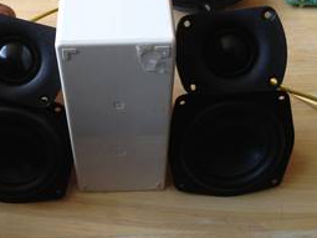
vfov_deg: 26.3
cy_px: 72
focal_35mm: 55
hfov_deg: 34.8
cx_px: 126
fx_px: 503
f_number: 2.4
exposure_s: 1/40
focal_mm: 4.28
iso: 50
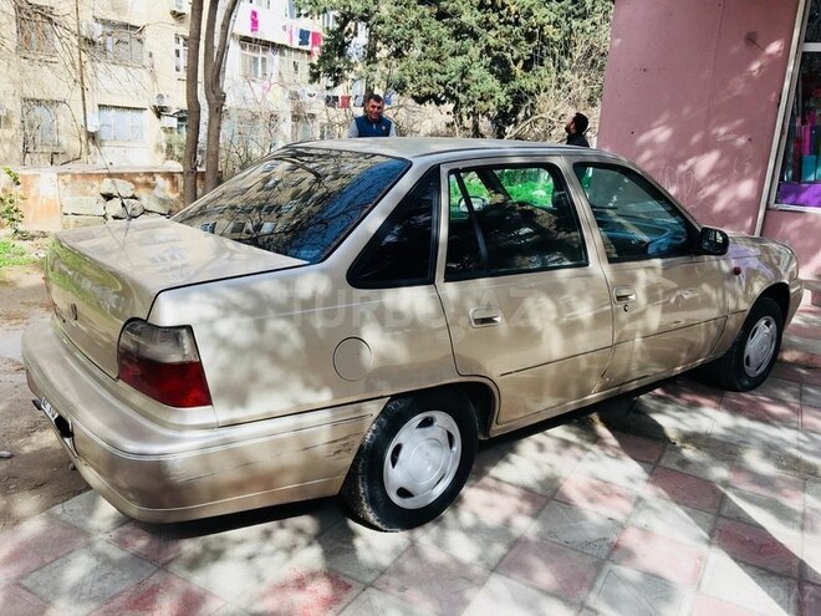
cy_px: 308
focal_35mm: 29
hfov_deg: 61.7
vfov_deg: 48.2
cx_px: 410
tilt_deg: -13.1
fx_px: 688
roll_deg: -4.1
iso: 25
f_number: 2.2
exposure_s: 1/506
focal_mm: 4.15
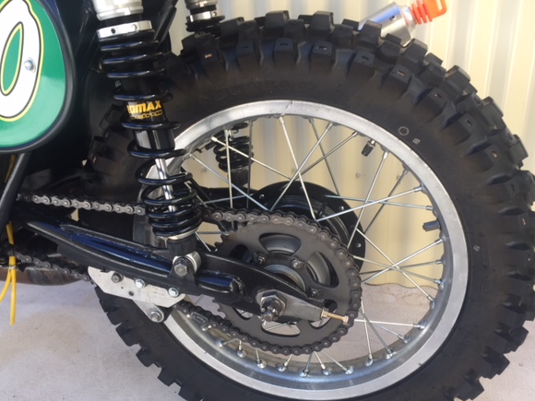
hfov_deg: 56.8
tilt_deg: -35.2
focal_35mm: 32
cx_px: 263
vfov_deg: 44.1
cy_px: 219
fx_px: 495
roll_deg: +1.2
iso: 32
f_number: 2.2
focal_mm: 4.15
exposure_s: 1/130
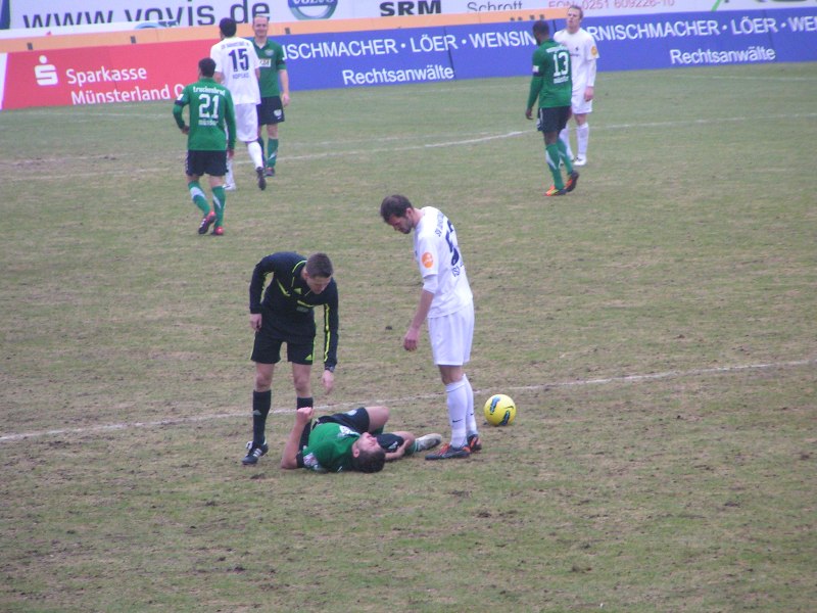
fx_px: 8379
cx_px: 408
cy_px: 306
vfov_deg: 4.2
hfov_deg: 5.6
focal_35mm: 355
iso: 200
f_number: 3.5
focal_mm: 54.2
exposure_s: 1/250
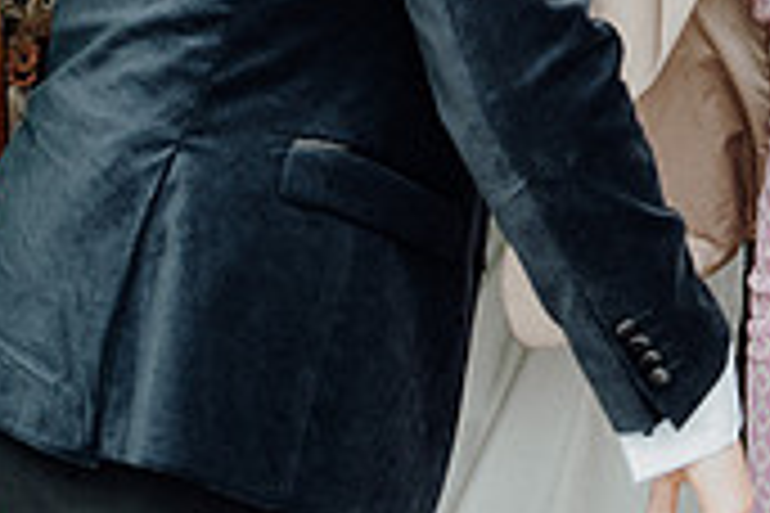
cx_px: 815
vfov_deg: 14.8
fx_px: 1882
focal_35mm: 88
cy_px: -160
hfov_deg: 22.0
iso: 320
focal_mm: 26
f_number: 3.5
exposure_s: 1/200
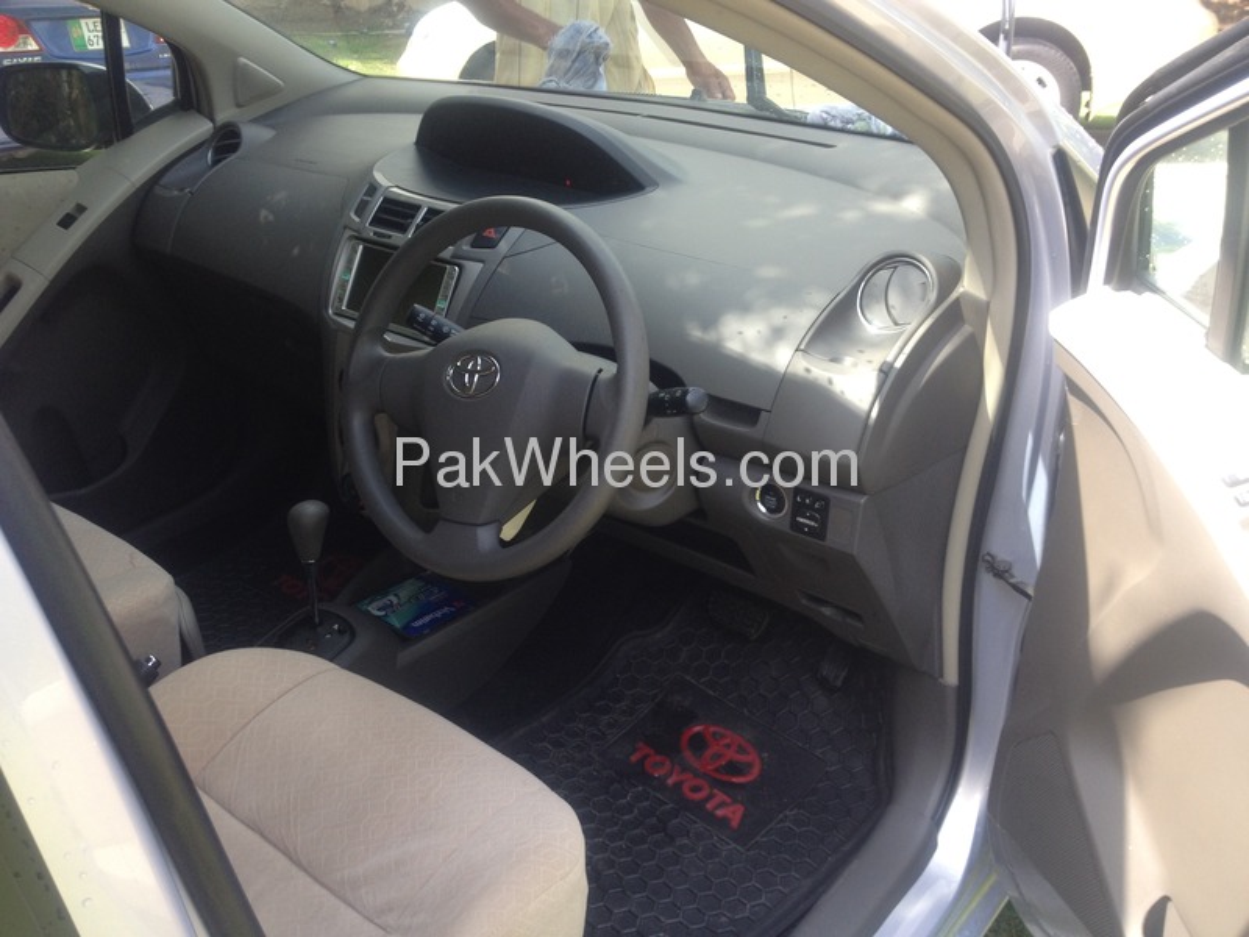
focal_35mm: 35
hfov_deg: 52.6
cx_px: 624
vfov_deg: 40.7
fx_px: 1263
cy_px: 468
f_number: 2.4
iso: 64
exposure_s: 1/148
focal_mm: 4.28
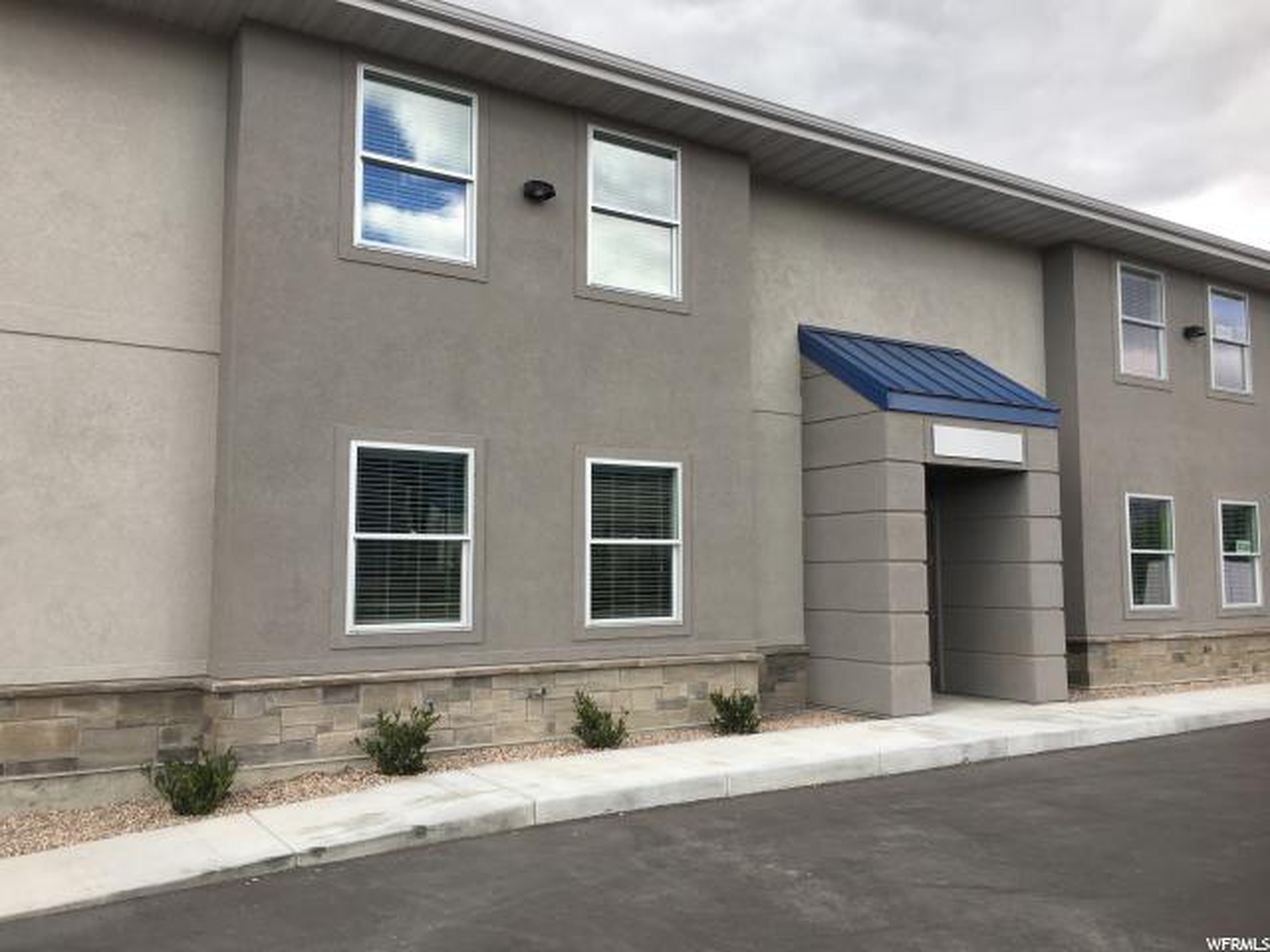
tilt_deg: +5.3
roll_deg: +0.9
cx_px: 635
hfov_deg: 61.7
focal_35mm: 29
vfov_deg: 48.2
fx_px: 1064
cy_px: 476
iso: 25
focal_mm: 4.15
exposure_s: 1/425
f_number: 2.2
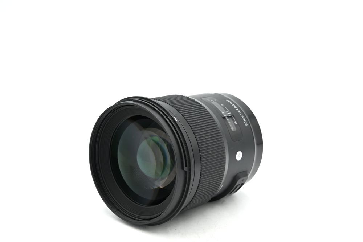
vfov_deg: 18.2
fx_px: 756
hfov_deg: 27.0
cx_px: 182
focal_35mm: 75
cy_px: 121
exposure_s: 1/13
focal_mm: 75
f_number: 14
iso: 100
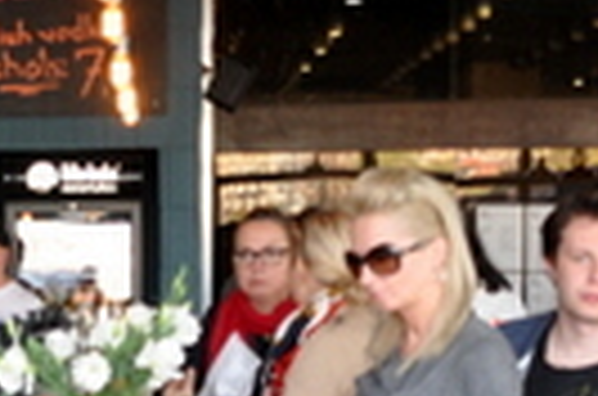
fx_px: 2154
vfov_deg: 10.4
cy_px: 367
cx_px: -220
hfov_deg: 15.0
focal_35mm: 130
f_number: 4
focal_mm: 18
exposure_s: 1/60
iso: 560
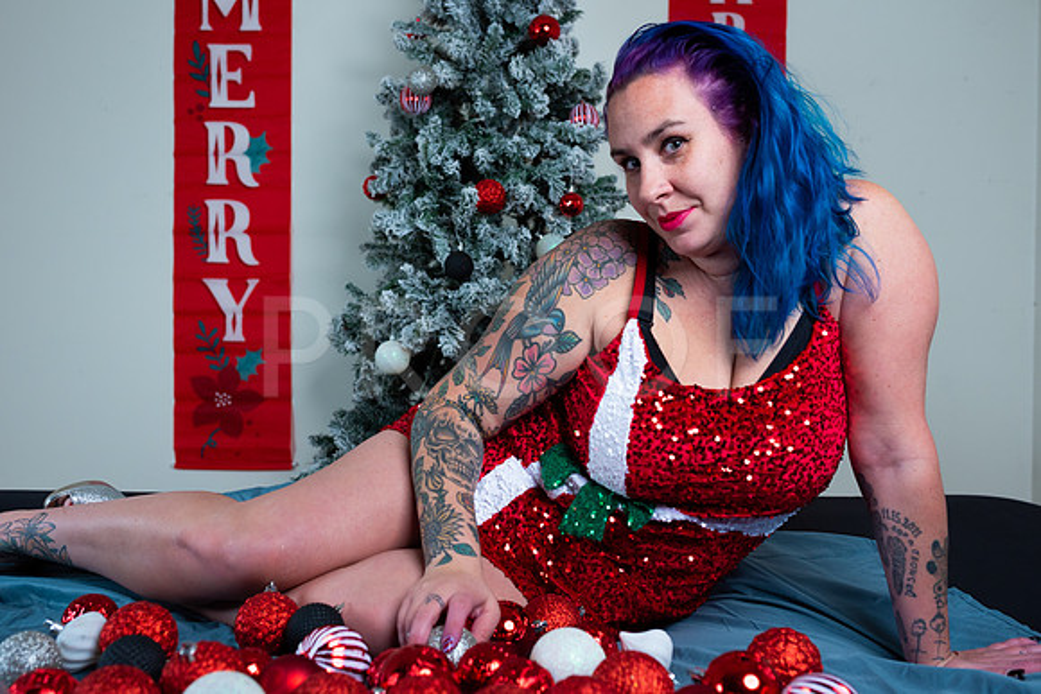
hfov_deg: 54.4
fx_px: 1012
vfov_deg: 37.9
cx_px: 520
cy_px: 347
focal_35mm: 35
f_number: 5
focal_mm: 35
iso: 400
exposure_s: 1/640
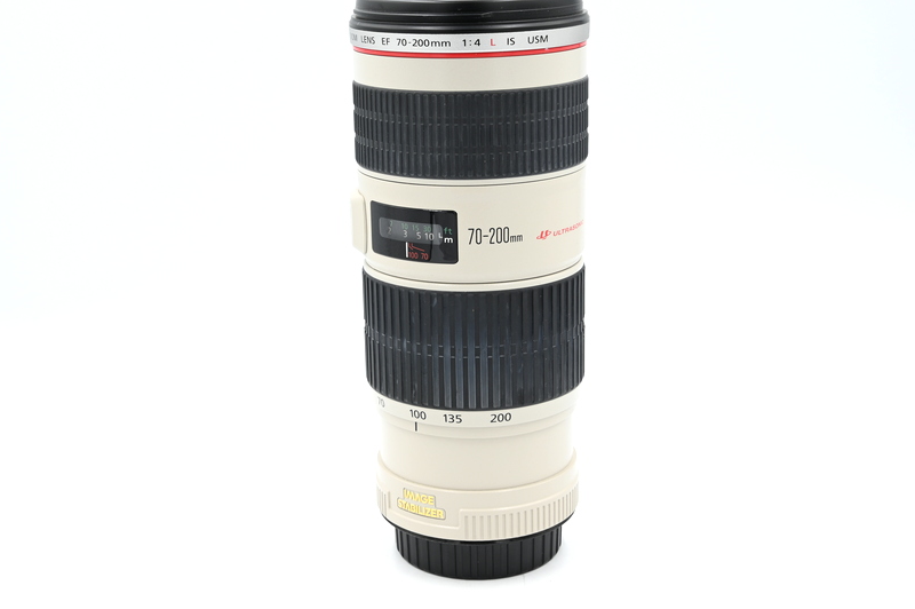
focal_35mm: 55
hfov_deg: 36.3
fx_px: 1397
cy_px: 267
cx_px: 431
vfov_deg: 24.6
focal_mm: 44
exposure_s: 1/25
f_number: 14
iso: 200
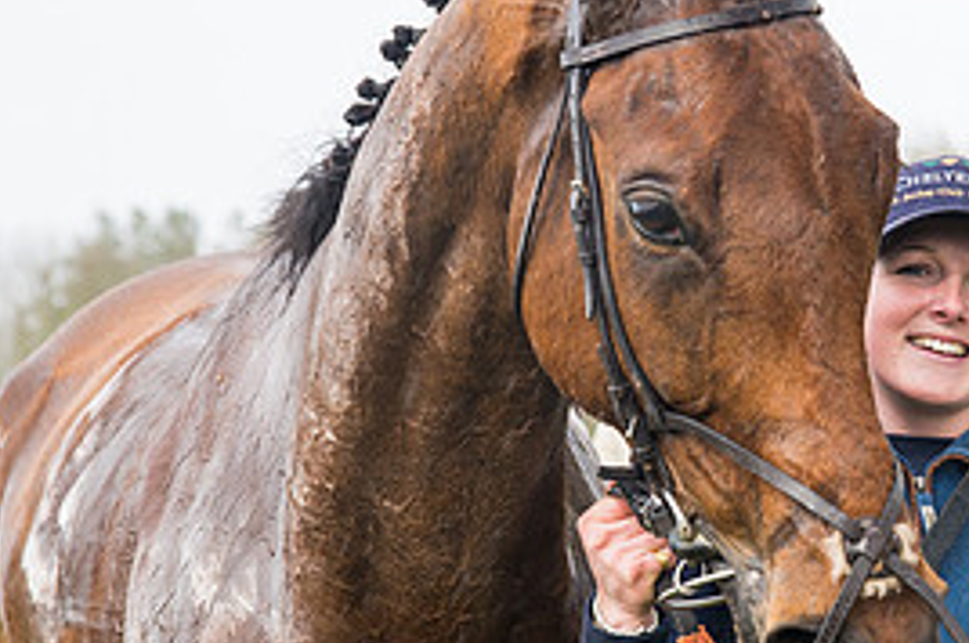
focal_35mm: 184
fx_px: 4947
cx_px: 947
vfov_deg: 7.4
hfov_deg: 11.1
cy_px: 278
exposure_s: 1/400
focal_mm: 85
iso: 400
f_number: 5
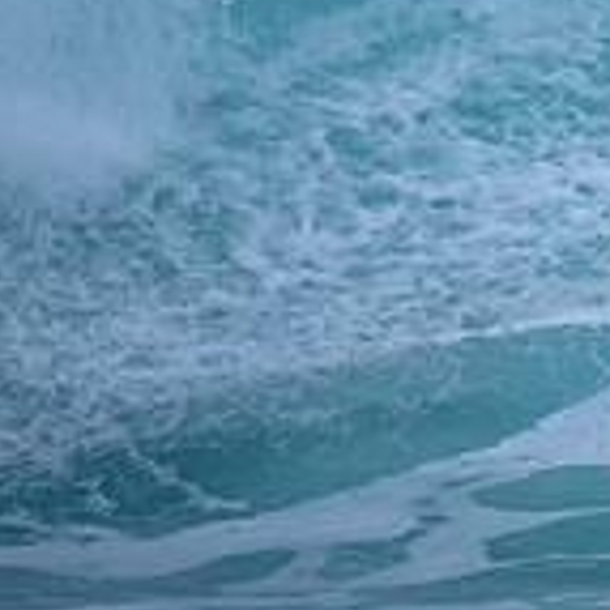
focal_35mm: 3499
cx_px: 1557
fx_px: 69759
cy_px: -68
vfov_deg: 0.5
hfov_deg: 0.5
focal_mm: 800
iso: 1250
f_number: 6.3
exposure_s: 1/2000
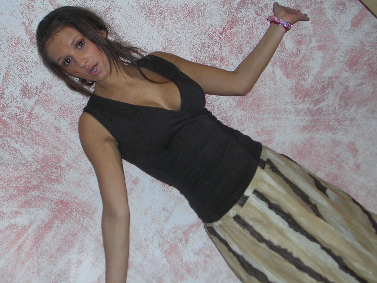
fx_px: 686
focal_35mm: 63
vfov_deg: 23.3
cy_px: 142
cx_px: 188
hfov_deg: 30.7
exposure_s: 1/60.1
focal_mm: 9.6
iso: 70
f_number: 3.5
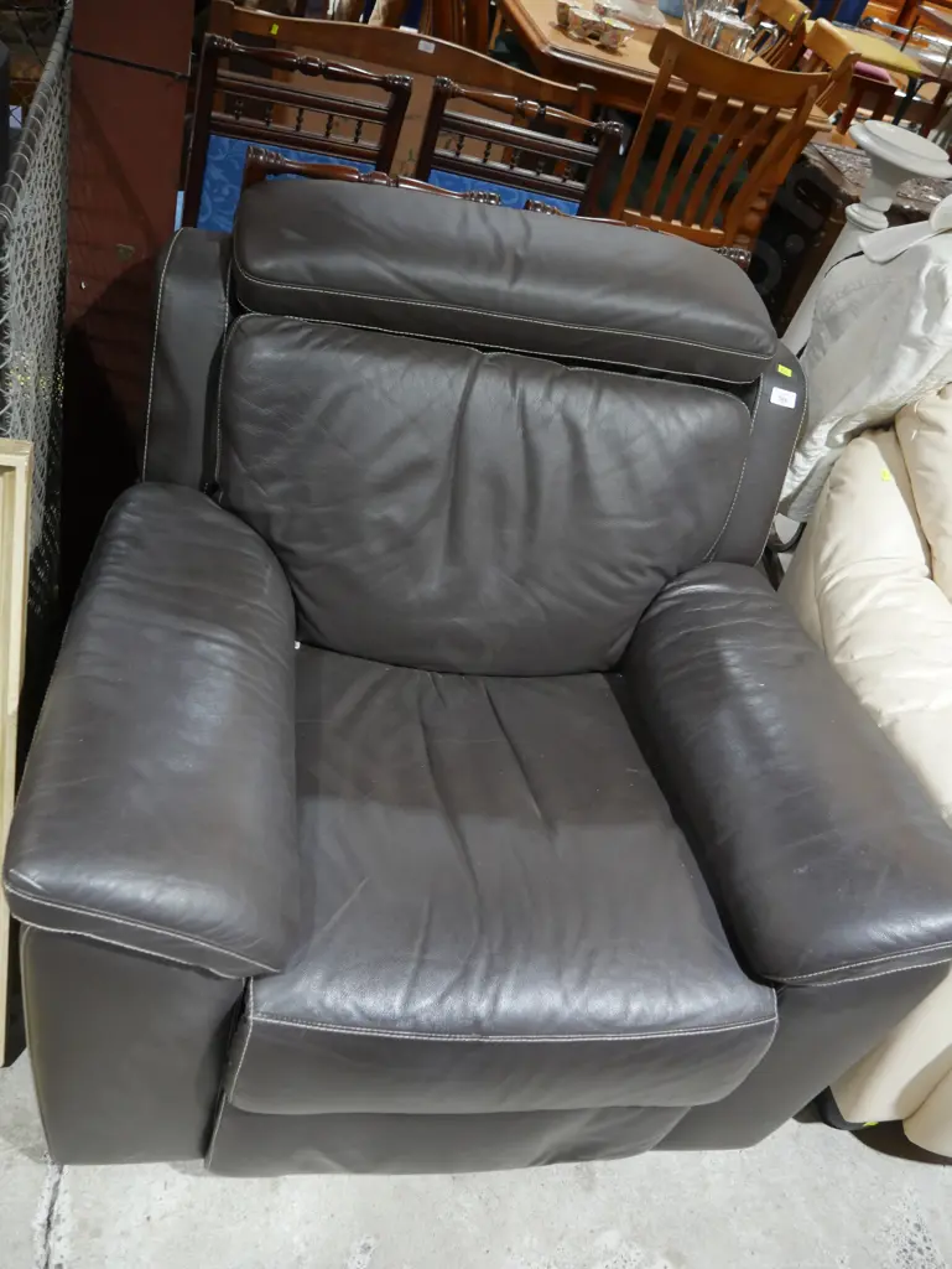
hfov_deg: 49.8
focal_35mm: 28
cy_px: 634
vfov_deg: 63.4
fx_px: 1026
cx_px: 476
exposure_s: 1/60
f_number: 3.5
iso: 640
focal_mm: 14
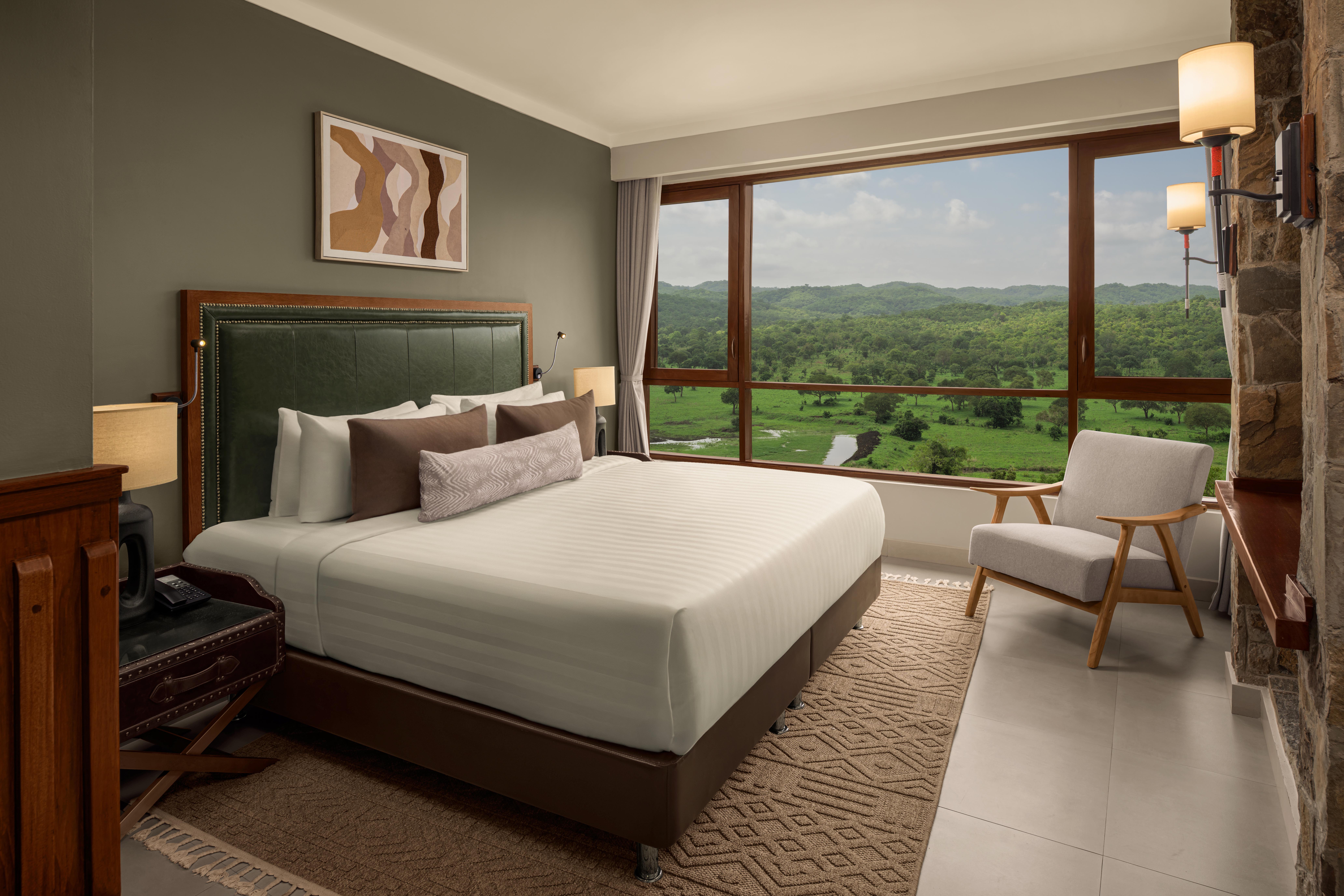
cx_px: 672
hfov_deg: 86.9
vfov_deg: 64.6
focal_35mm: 19
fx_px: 709
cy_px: 448
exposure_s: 1/5
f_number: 8
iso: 32
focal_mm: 19
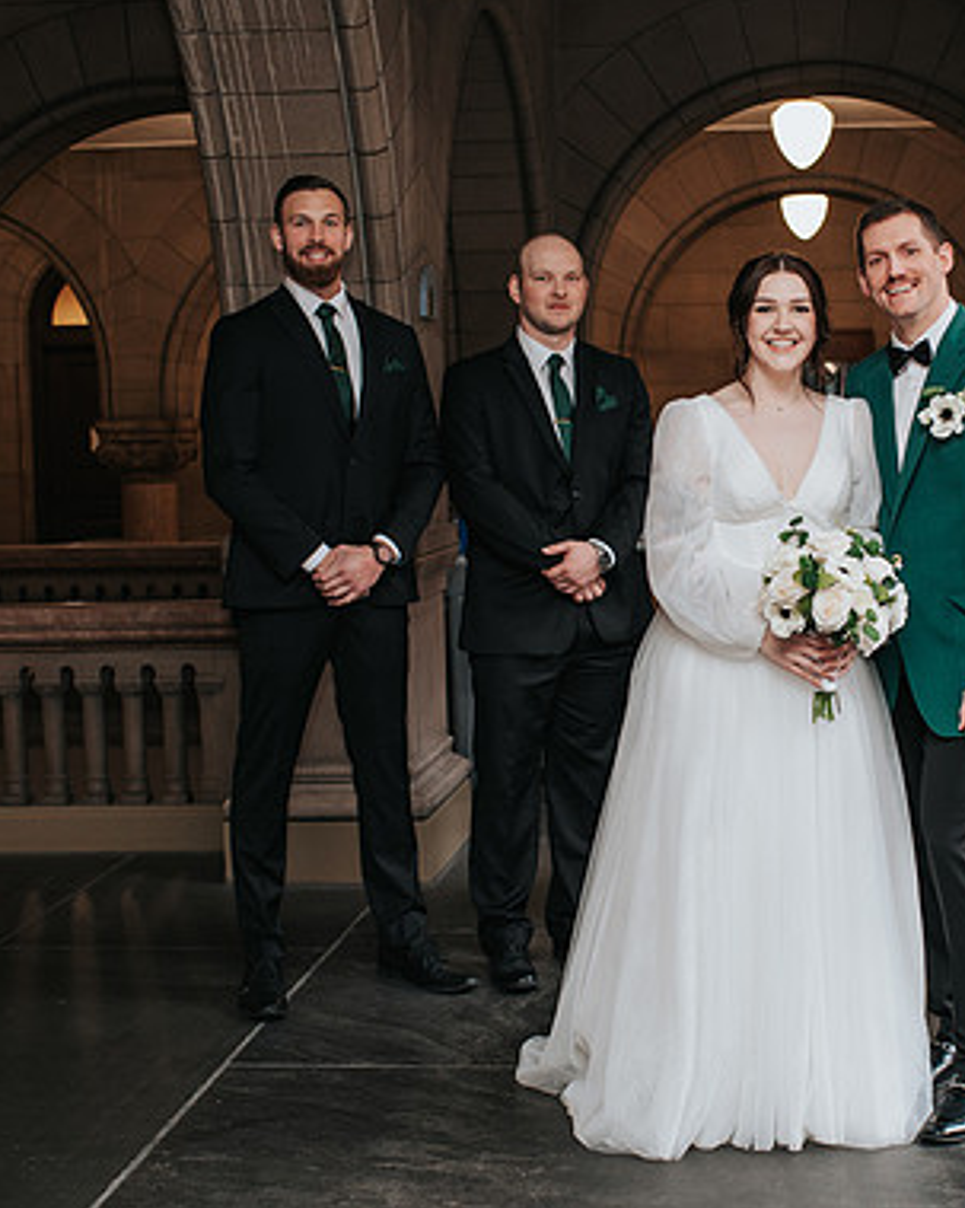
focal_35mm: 60
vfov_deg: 31.5
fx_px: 2143
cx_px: 691
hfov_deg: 25.2
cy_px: 611
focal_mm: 35
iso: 800
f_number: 3.2
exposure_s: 1/200
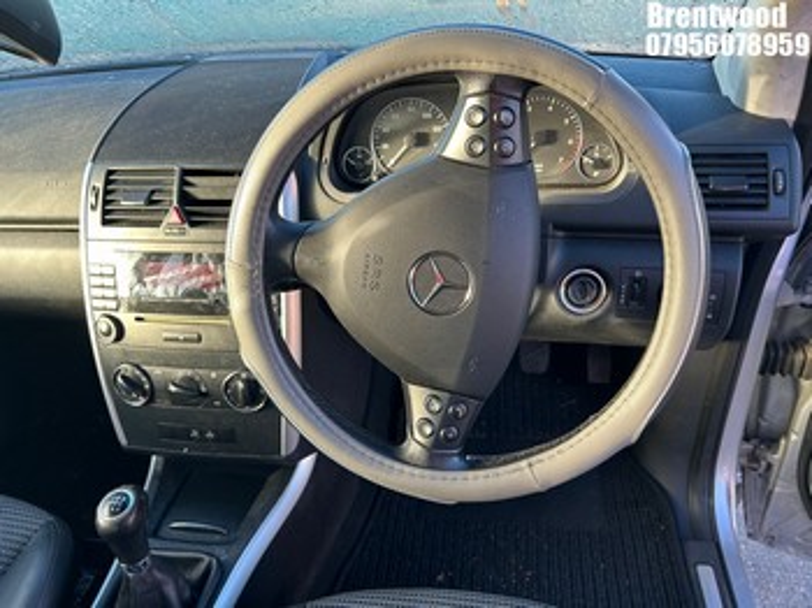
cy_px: 304
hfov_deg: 67.3
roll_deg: +0.0
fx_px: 609
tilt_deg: -34.8
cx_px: 406
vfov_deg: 53.0
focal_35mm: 26
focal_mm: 5.7
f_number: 1.5
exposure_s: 1/121
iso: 50
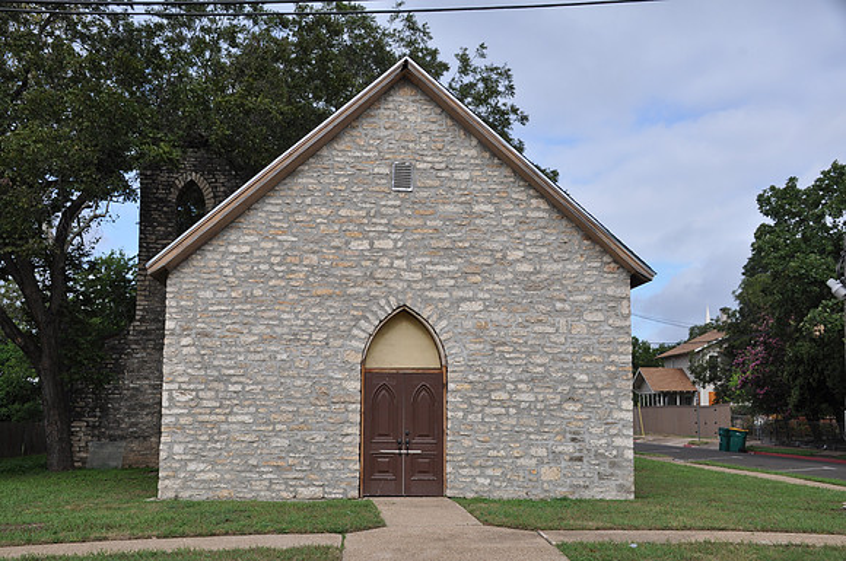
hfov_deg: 42.4
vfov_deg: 28.9
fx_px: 1091
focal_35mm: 46
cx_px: 423
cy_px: 280
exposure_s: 1/125
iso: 200
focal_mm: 31
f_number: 11
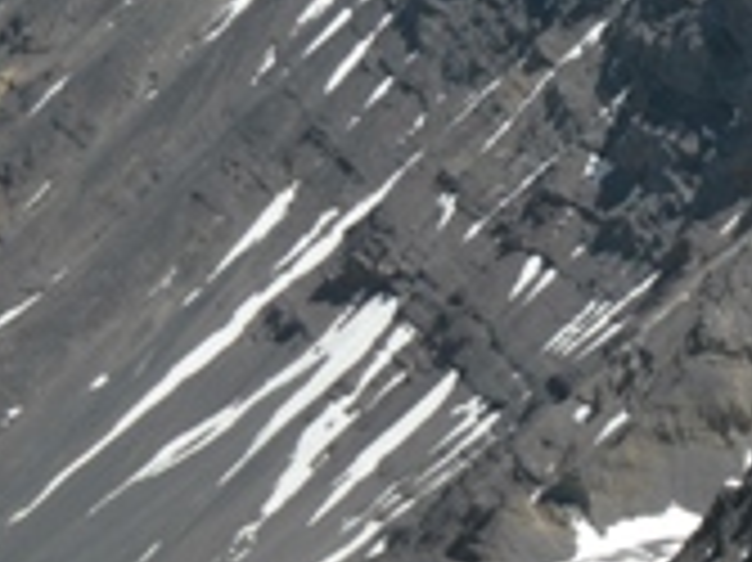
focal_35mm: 134
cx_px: 842
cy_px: 13
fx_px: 2909
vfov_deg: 11.0
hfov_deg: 14.4
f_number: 7.1
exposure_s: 1/296
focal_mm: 9.8
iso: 64
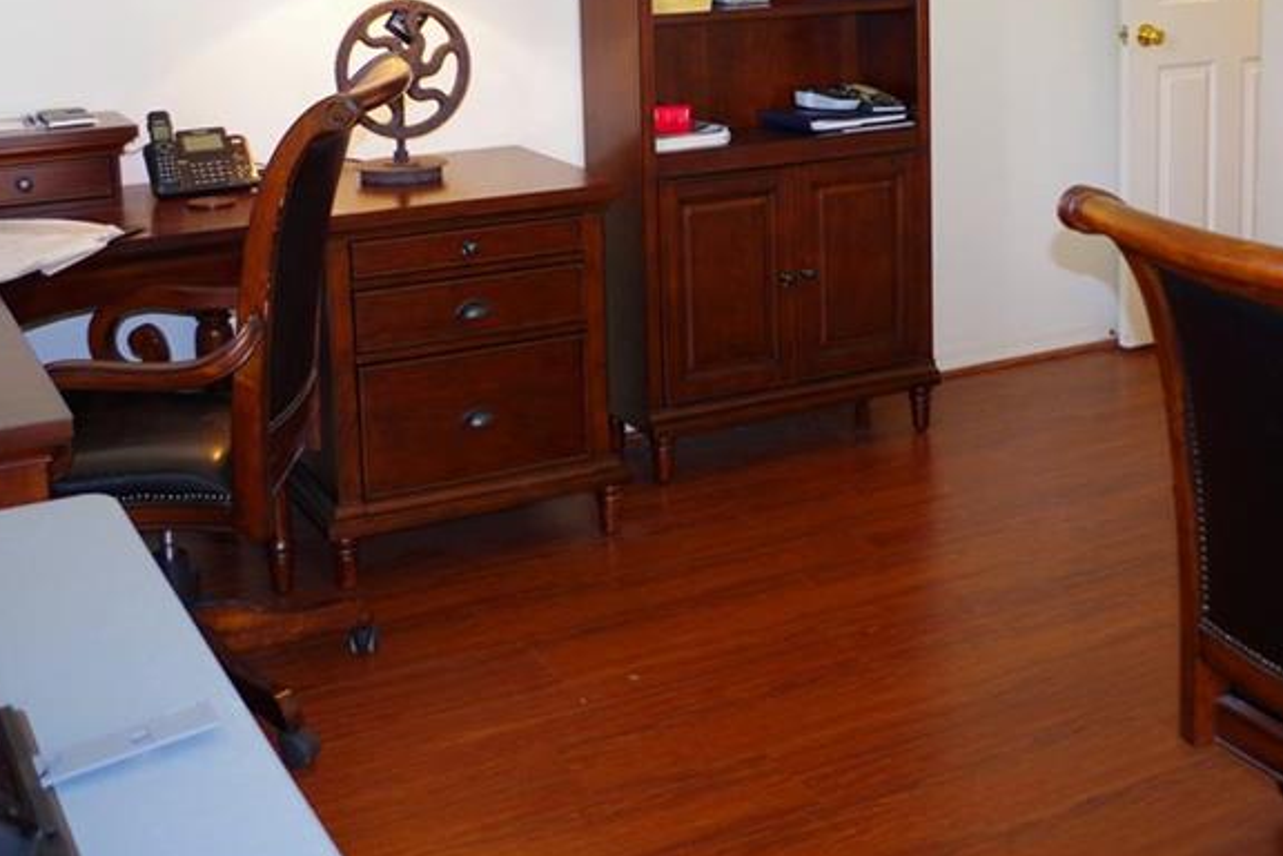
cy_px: 103
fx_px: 1711
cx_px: 748
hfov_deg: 41.0
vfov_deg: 27.2
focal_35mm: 48
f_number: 3.5
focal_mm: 18
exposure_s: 1/20
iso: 400
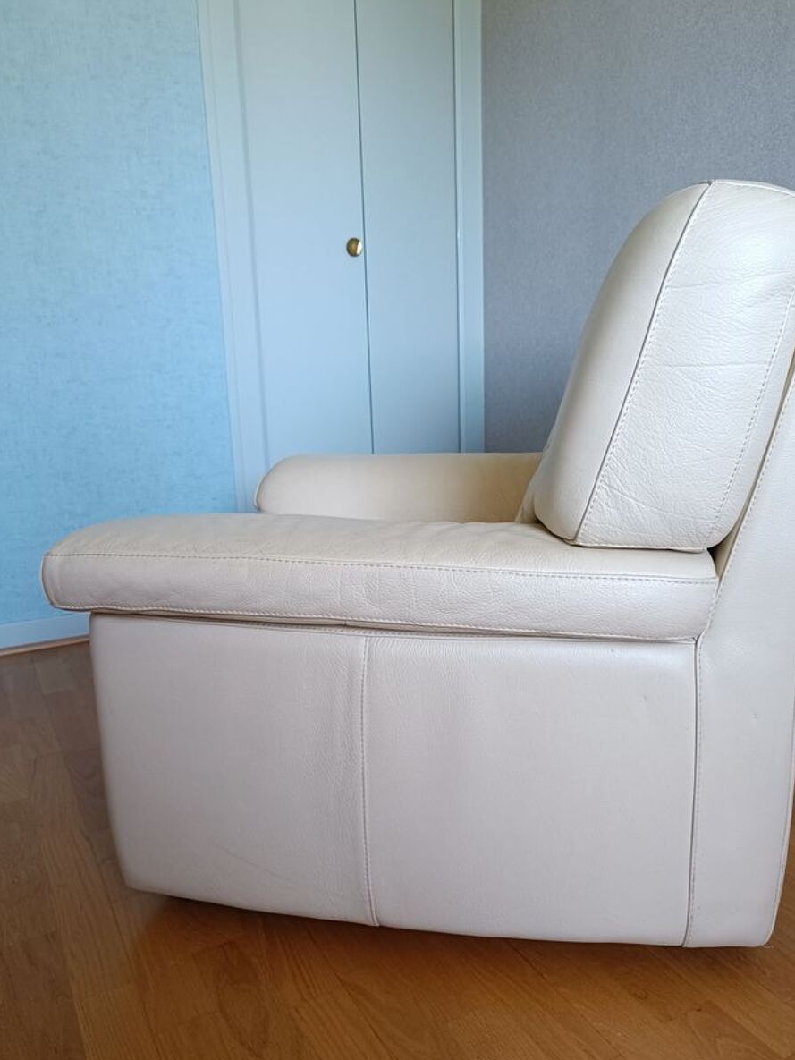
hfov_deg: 51.2
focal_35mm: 27
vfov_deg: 65.2
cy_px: 566
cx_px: 446
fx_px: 827
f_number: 1.88
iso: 540
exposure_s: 1/33.3
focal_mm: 5.59
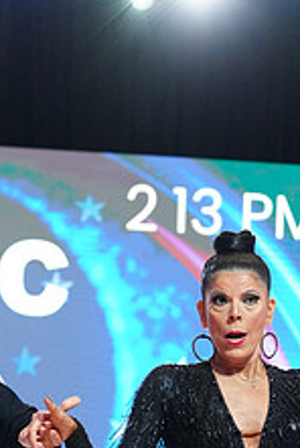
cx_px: 23
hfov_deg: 6.4
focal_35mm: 215
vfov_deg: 9.4
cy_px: 566
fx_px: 2679
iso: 2500
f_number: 4
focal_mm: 82
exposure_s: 1/250
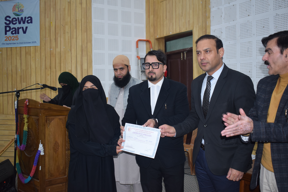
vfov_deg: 35.5
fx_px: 300
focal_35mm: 38
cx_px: 144
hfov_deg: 51.3
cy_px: 96
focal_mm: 25
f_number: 4
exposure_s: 1/60
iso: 900
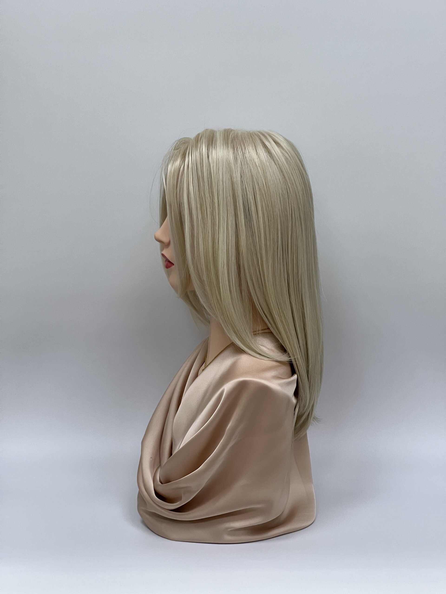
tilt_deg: -12.2
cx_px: 223
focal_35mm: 77
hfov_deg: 19.1
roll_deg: +0.2
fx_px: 1323
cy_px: 297
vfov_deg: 25.3
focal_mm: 9
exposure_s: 1/100
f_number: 2.8
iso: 160
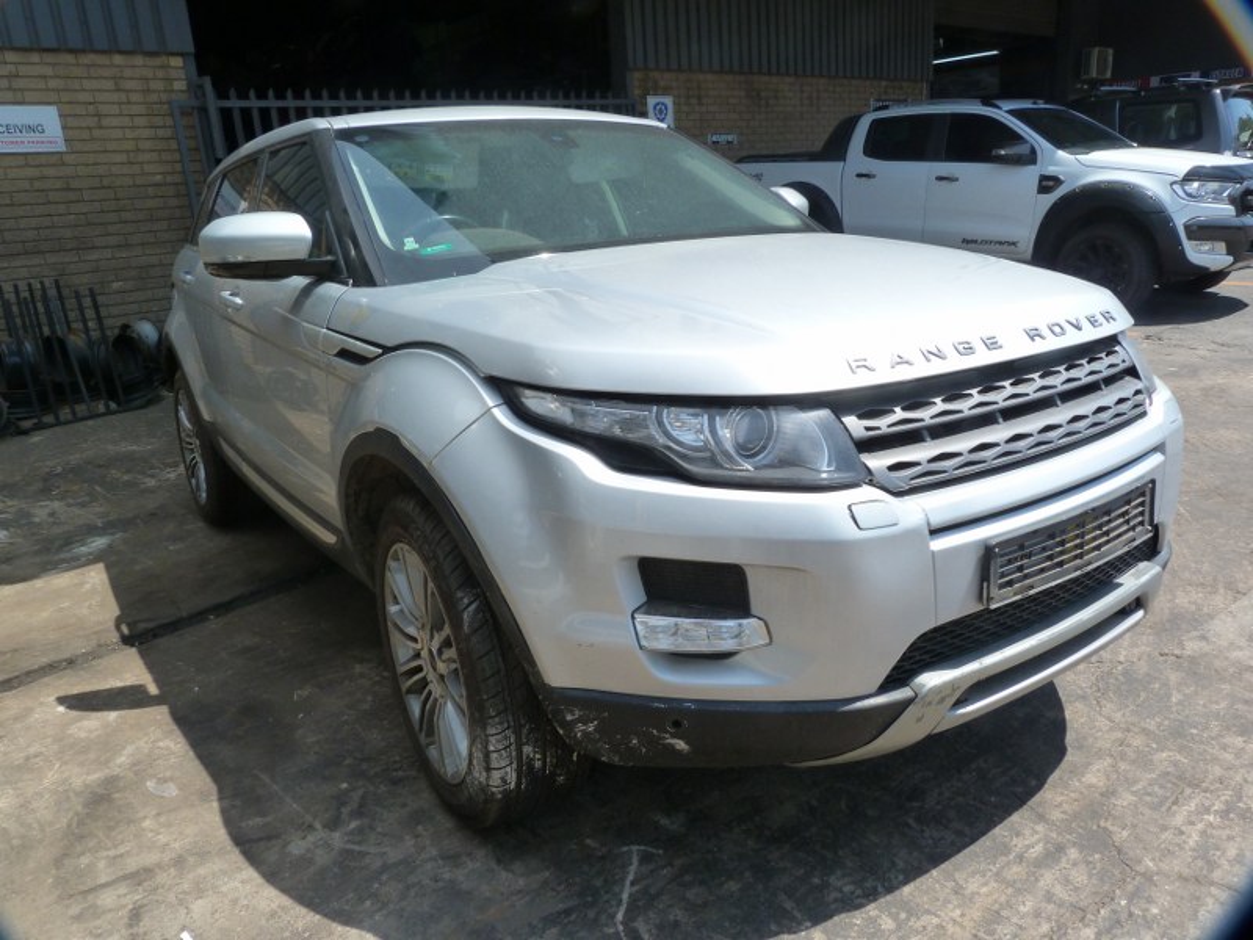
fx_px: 905
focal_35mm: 25
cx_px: 626
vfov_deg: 54.9
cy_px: 470
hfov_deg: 69.4
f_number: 5.6
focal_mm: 4.5
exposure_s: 1/200
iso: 125
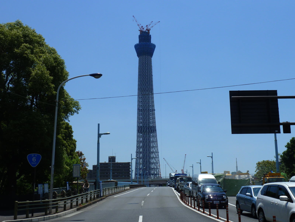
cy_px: 111
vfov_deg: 30.3
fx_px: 409
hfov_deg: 39.7
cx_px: 148
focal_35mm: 48
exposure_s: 1/500
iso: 80
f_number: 5.6
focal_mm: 7.9
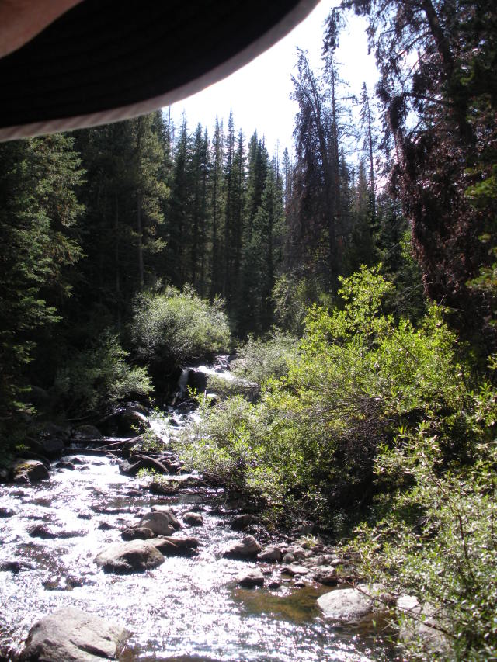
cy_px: 331
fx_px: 689
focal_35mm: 36
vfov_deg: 51.3
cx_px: 248
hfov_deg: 39.7
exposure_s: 1/321
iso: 64
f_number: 3.5
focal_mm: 6.3
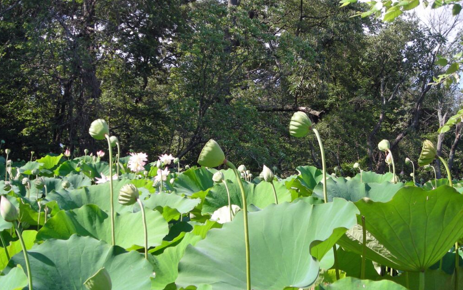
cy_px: 137
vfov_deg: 31.3
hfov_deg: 48.2
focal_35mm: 41
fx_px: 517
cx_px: 231
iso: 50
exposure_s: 1/226
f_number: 3.2
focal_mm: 6.3
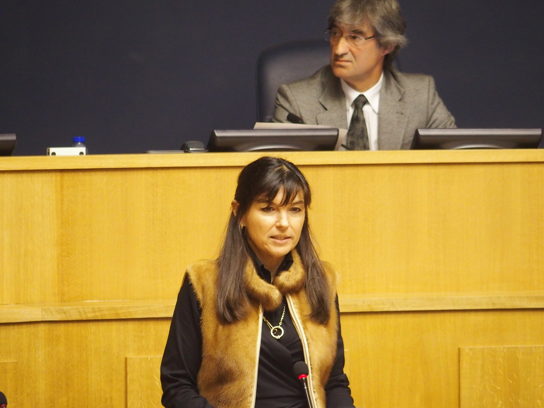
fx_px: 4243
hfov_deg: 7.3
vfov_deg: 5.5
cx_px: 272
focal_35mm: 270
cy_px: 204
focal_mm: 56.7
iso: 800
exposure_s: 1/80
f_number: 2.8
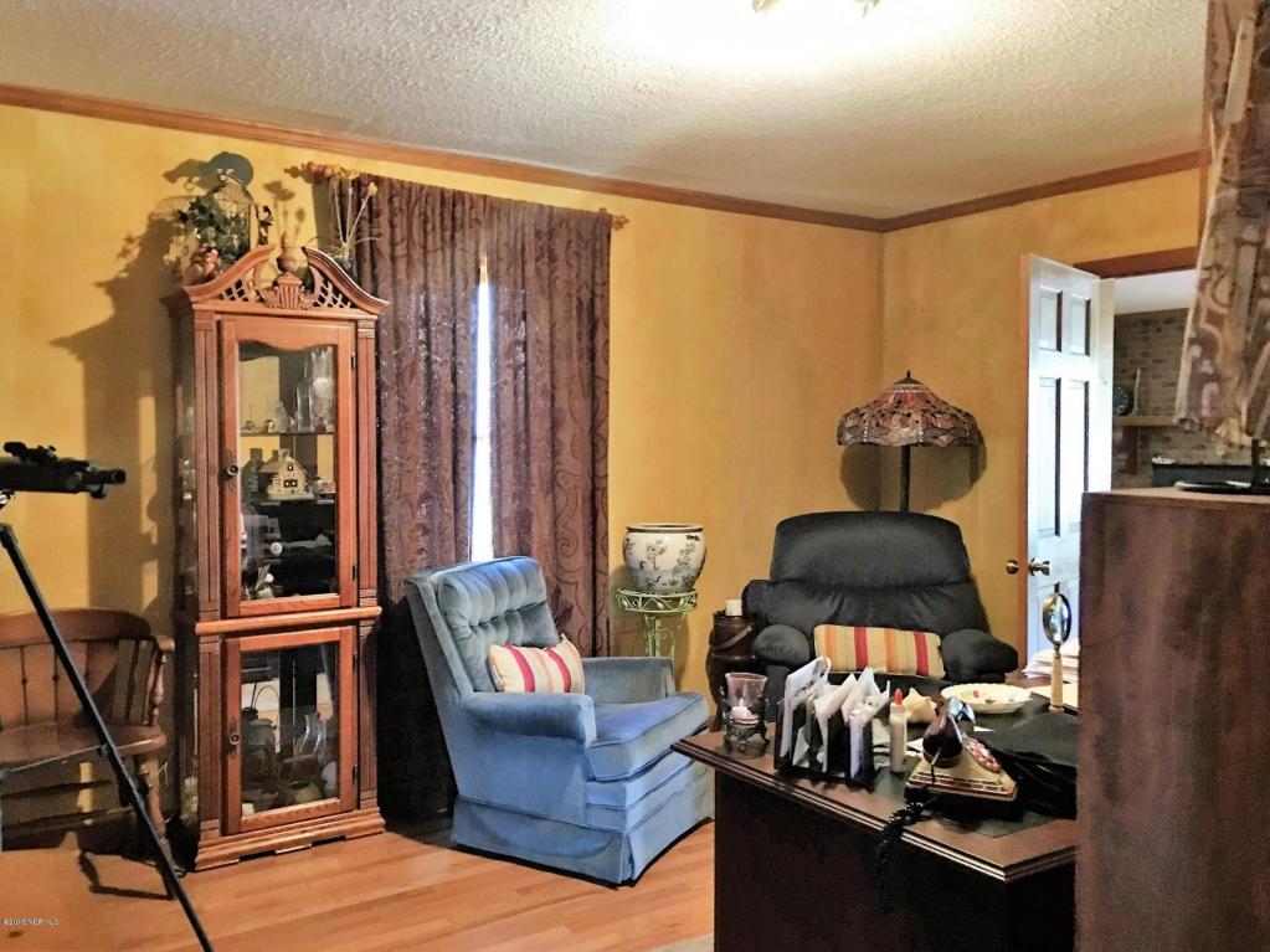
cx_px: 635
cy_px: 476
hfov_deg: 61.7
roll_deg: +1.2
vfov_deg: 48.2
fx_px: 1064
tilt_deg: -1.3
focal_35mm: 29
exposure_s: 1/4
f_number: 2.2
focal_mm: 4.15
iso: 100
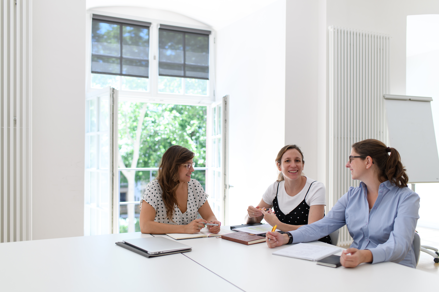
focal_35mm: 35
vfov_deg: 37.9
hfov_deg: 54.4
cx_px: 220
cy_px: 146
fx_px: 427
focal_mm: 35
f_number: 2.2
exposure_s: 1/320
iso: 320
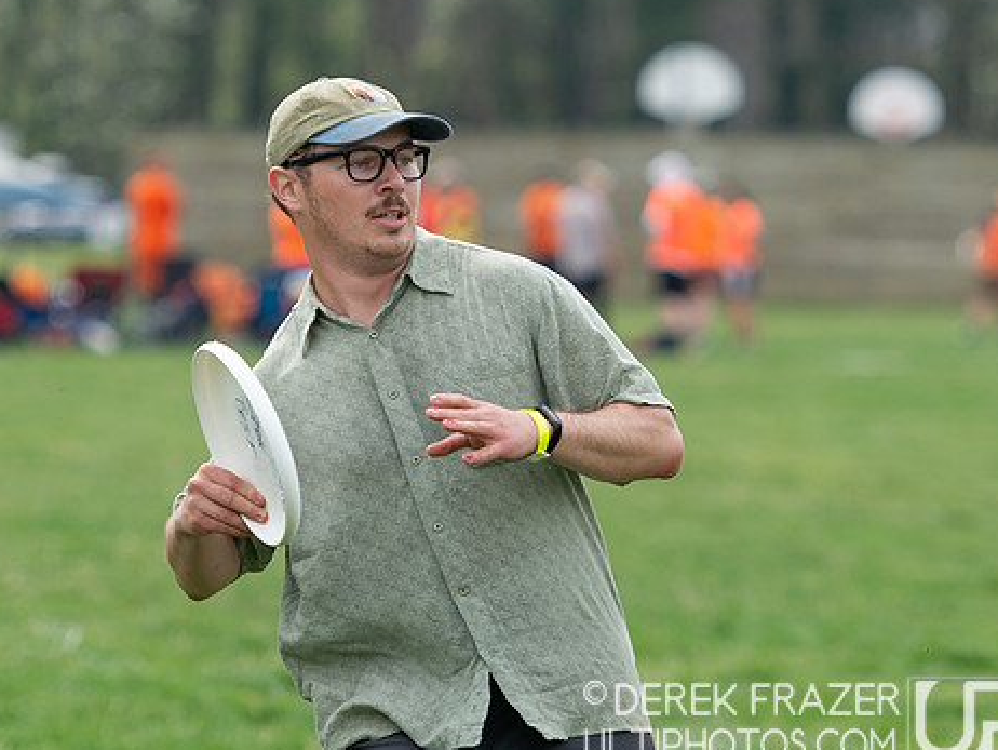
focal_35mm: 364
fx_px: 10500
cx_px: 511
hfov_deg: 5.4
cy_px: 403
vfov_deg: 4.1
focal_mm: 135
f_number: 2.8
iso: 160
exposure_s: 1/2500
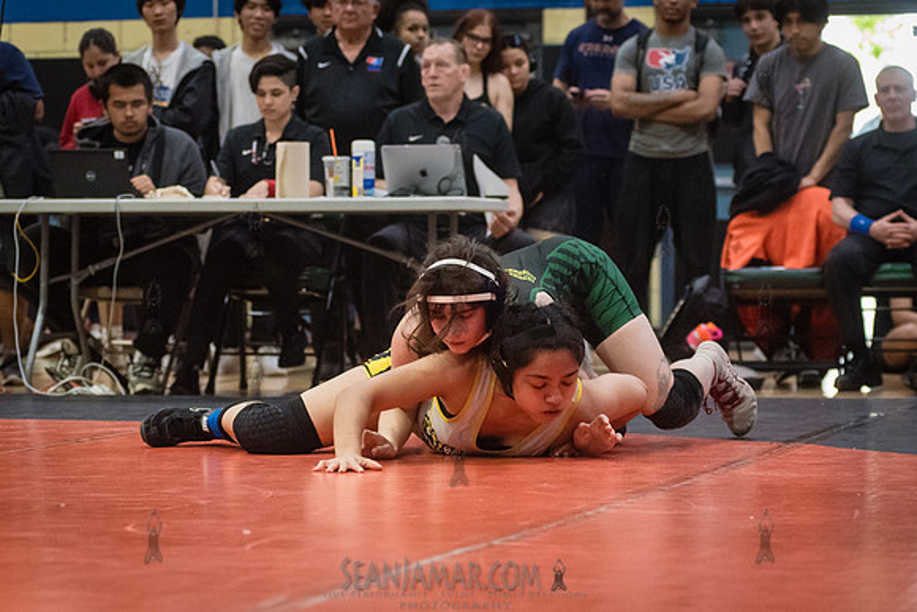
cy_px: 343
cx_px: 502
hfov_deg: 18.1
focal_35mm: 113
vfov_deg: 12.1
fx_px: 2876
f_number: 3.5
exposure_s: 1/400
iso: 8000
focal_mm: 80
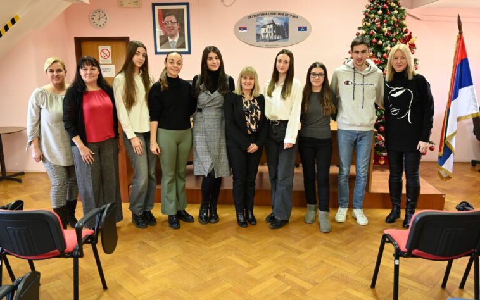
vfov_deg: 41.8
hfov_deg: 62.9
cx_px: 240
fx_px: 393
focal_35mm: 30
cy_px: 145
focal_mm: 29
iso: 900
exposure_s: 1/30
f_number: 4
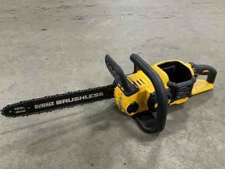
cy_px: 84
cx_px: 112
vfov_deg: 48.2
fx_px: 188
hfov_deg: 61.7
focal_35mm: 29
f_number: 1.8
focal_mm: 3
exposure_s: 1/40
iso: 320
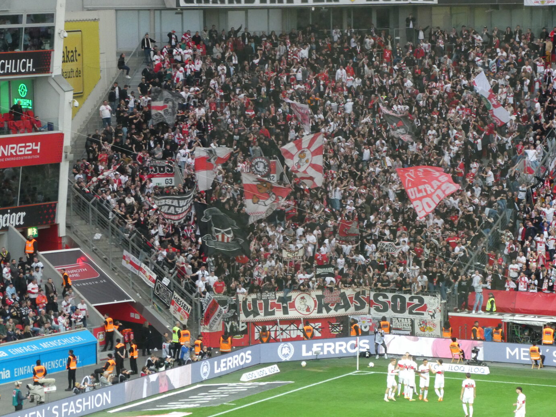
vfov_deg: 9.5
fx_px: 2522
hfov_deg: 12.6
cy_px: 226
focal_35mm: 157
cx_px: 303
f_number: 5.3
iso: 500
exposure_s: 1/80
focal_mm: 24.2
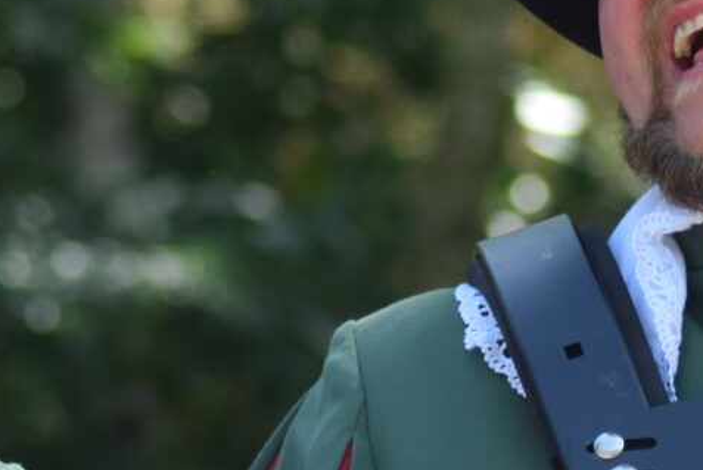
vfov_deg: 1.9
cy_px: 356
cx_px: 203
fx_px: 14151
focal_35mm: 724
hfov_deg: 2.8
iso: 400
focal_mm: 150
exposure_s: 1/320
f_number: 6.3
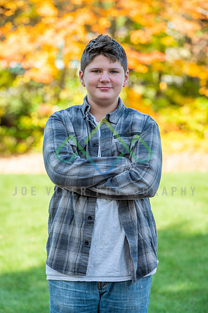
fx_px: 1737
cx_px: 104
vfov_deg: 10.3
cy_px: 156
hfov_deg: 6.9
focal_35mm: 200
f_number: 6.3
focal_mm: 200
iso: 100
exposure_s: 1/125
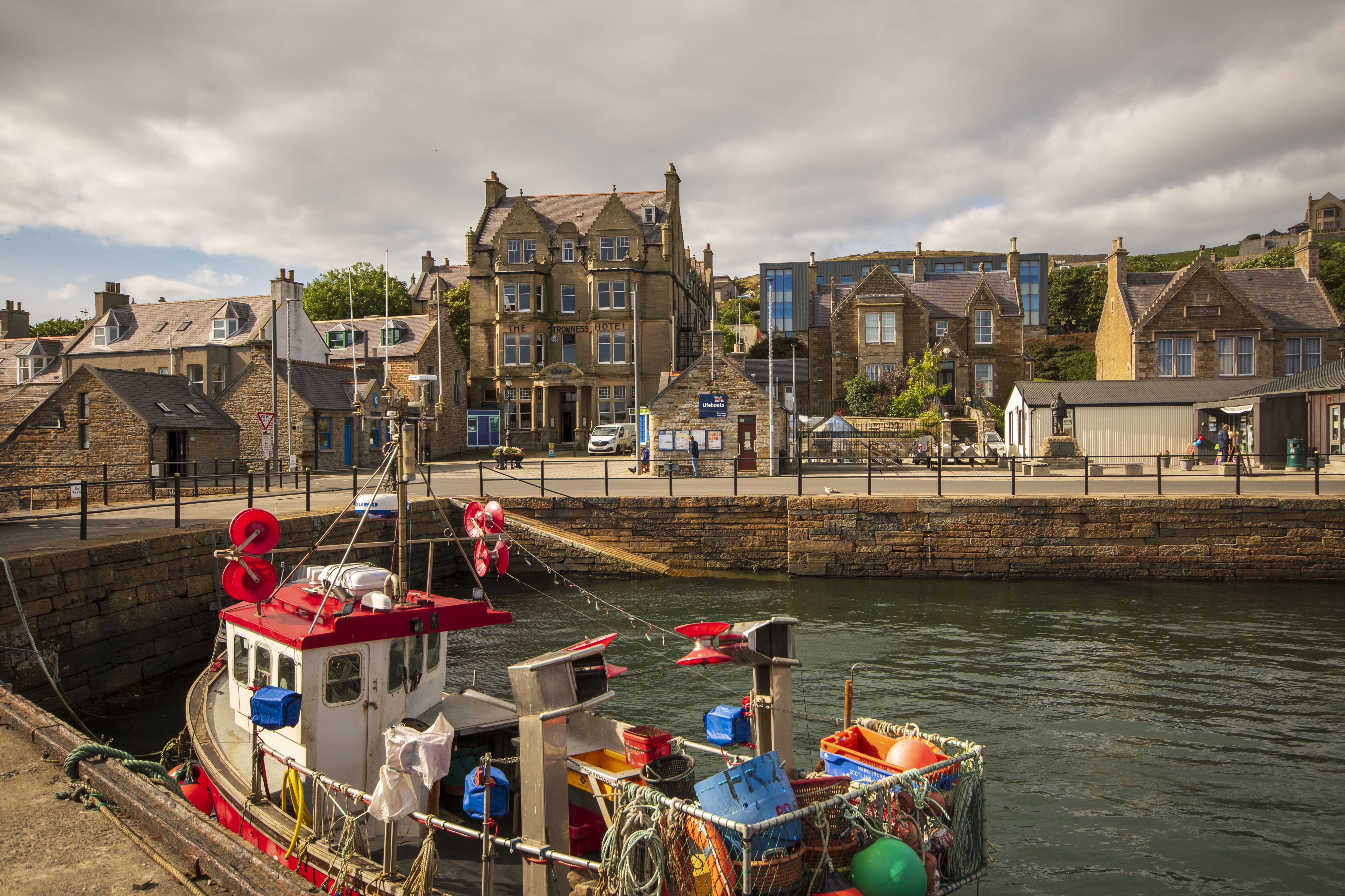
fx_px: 1120
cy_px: 448
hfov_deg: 62.0
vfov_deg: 43.6
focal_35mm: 30
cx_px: 672
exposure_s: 1/400
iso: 100
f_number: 5.6
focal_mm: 20
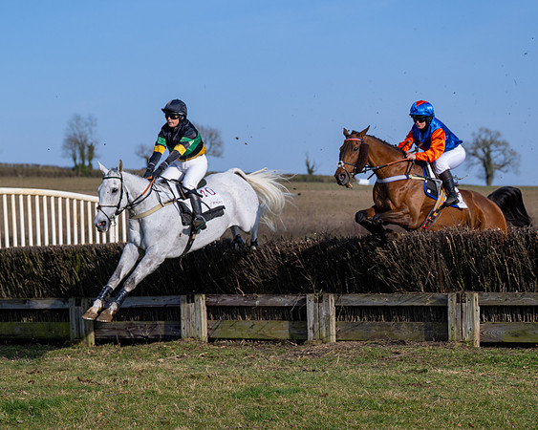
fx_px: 1775
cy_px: 252
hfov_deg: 17.2
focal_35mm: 112
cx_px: 243
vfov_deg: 13.8
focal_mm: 81
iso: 160
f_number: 4
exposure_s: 1/2500
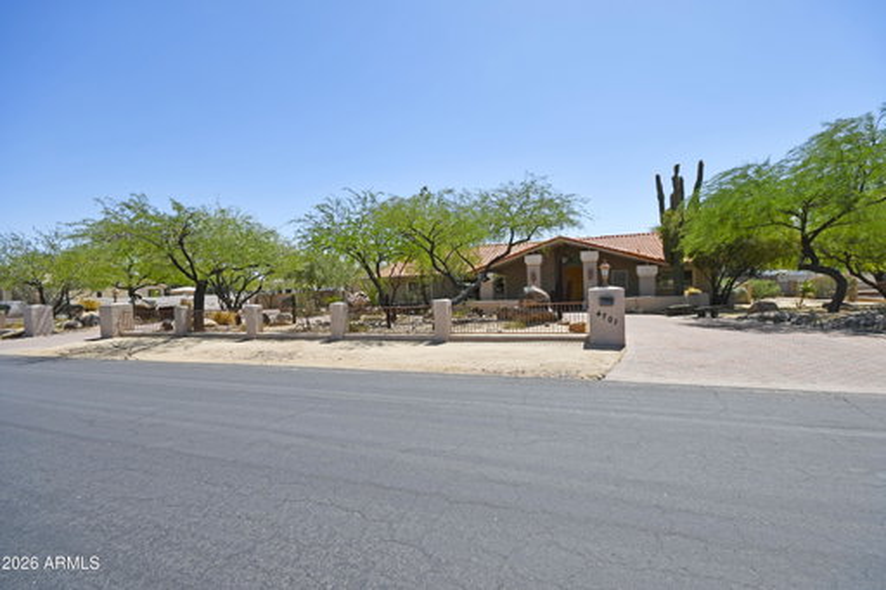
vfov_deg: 77.3
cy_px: 295
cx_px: 443
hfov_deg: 100.4
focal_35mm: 15
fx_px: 369
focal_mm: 10
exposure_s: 1/320
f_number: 9
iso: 100
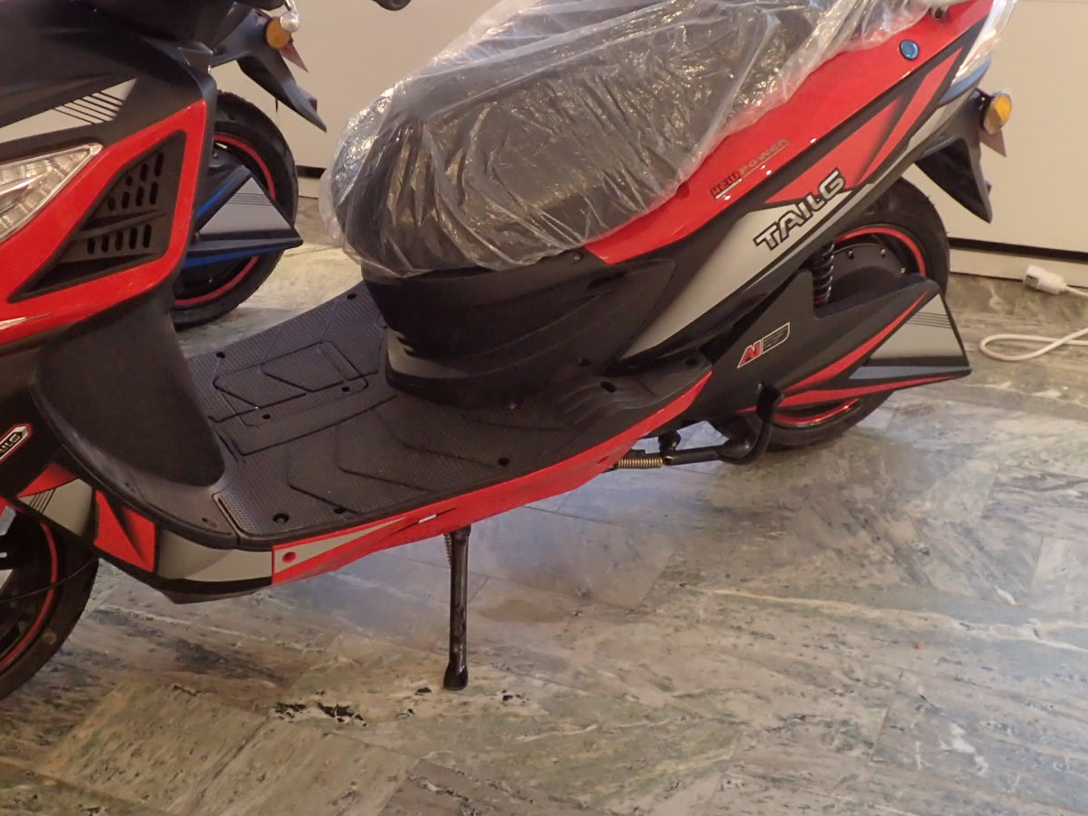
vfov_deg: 28.5
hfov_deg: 37.3
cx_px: 435
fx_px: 1603
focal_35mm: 51
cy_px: 364
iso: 400
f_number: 2.4
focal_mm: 5.87
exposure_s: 1/15
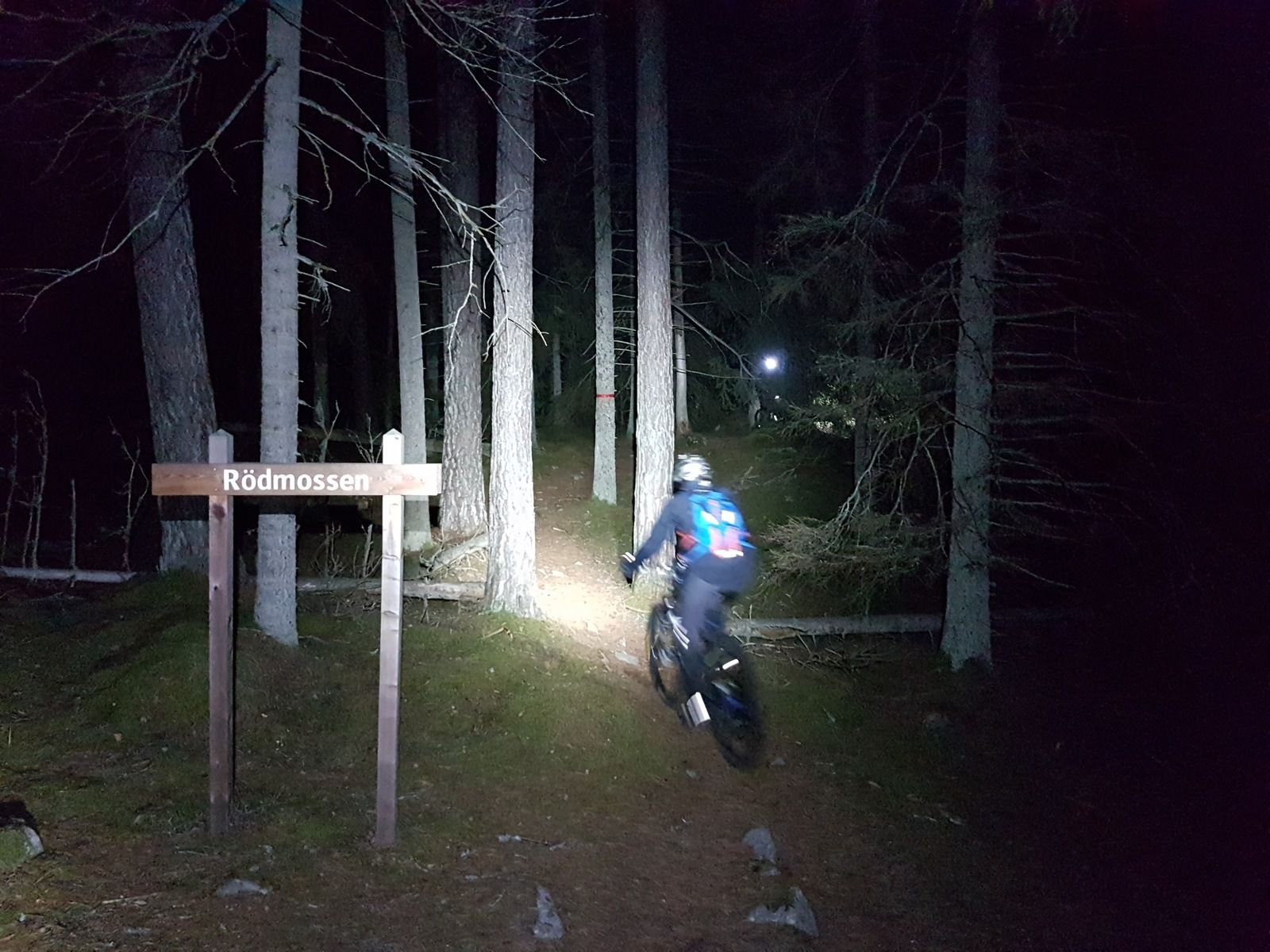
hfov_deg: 67.3
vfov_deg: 53.1
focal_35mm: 26
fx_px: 954
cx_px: 635
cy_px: 476
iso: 800
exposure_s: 1/18
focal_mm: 4.2
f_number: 1.7
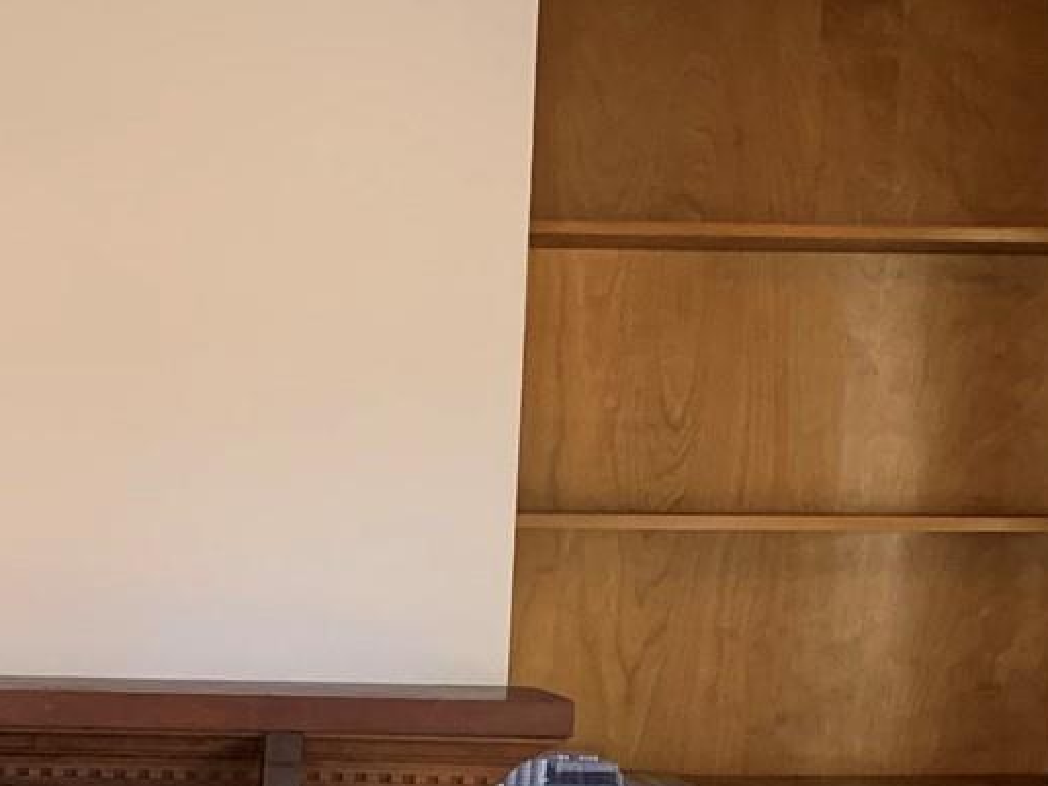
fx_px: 3149
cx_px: 127
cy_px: 1095
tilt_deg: -10.5
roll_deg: -2.4
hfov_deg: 18.6
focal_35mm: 104
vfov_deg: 13.6
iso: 160
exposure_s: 1/60
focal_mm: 4.25
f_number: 1.8
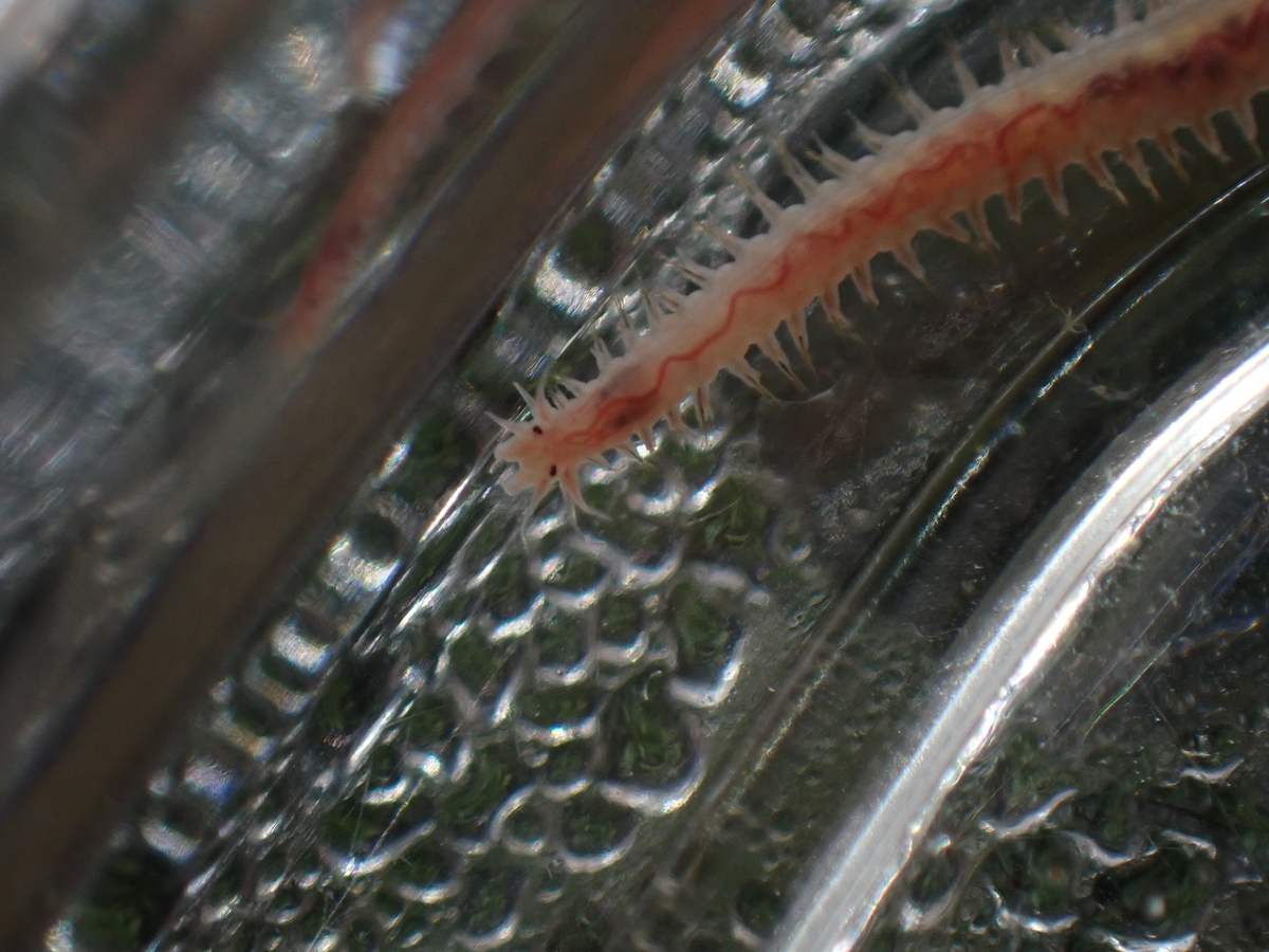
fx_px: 3666
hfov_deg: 19.6
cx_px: 634
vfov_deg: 14.8
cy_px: 476
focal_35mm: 100
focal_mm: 18
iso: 320
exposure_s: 1/400
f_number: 4.9
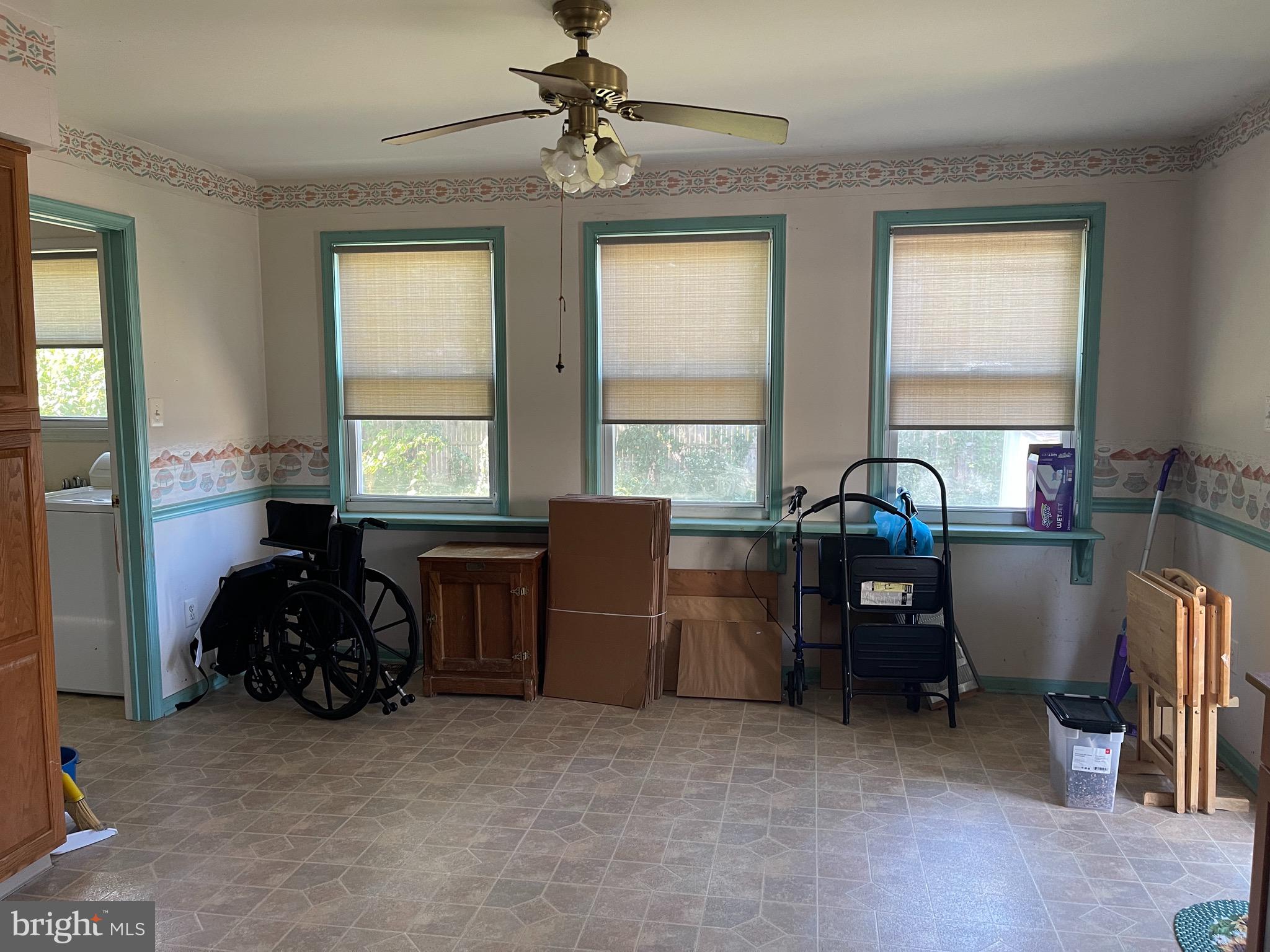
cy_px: 476
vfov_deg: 53.1
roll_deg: +0.1
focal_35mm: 26
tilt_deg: -6.0
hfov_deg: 67.3
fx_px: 954
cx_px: 635
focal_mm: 5.1
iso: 125
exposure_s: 1/83
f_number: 1.6
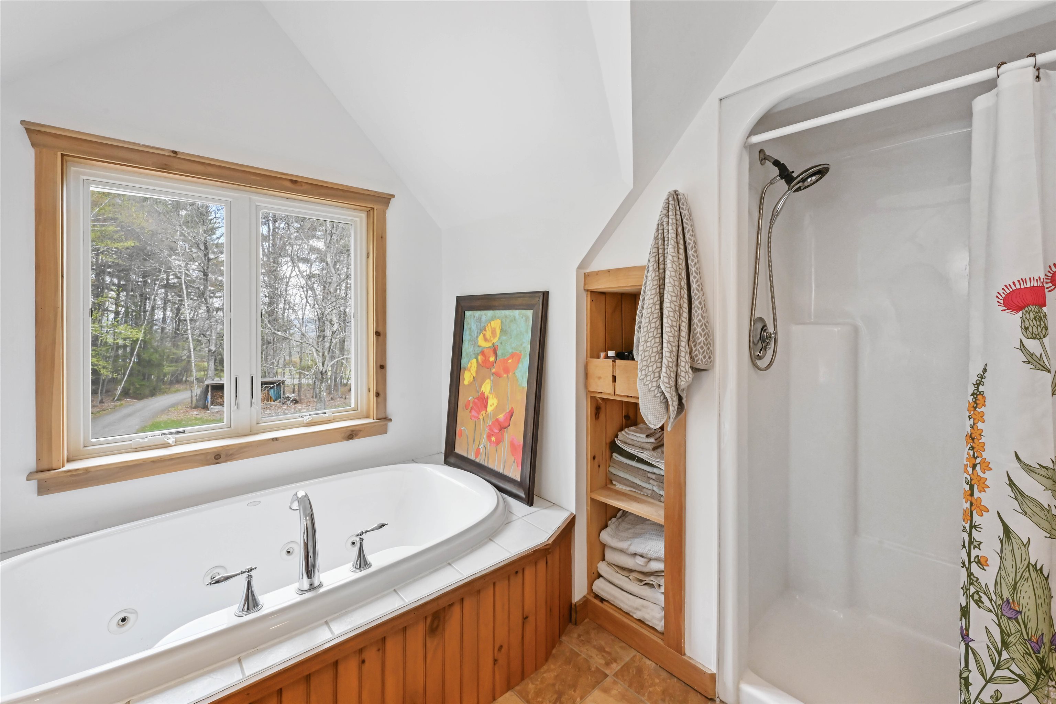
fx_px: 411
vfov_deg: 81.2
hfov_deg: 104.3
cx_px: 528
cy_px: 352
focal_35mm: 14
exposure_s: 1/200
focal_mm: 14
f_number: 14
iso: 2000
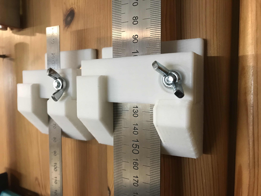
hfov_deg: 63.4
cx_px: 130
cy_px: 98
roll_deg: +0.4
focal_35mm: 28
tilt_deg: -3.8
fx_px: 211
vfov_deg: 49.7
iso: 50
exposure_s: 1/17
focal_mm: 3.99
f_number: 1.8
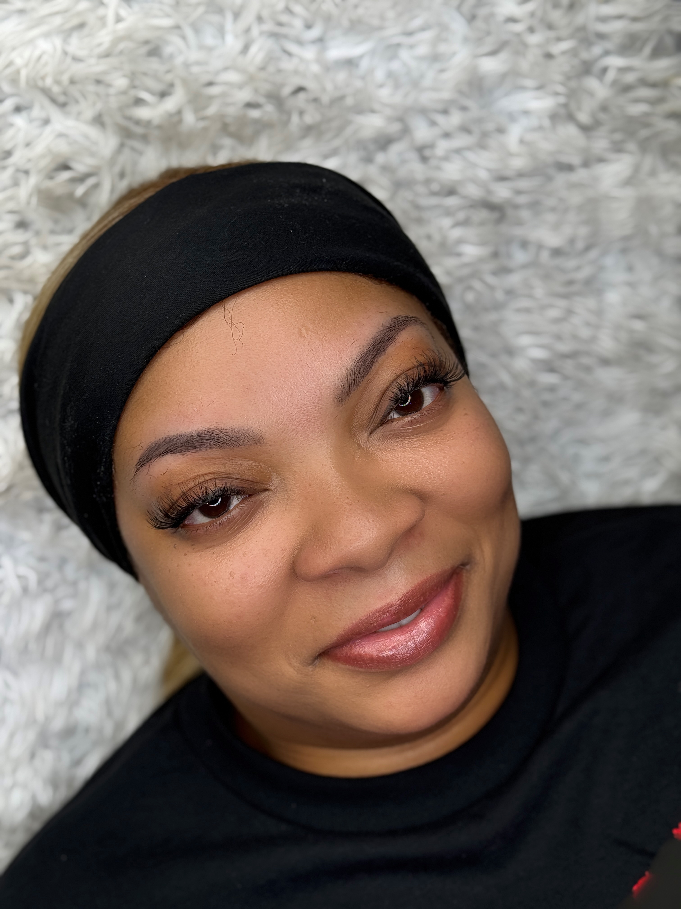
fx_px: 1259
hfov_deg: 30.3
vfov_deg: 39.7
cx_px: 340
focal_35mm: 48
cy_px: 454
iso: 64
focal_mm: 6.76
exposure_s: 1/588
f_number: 1.78
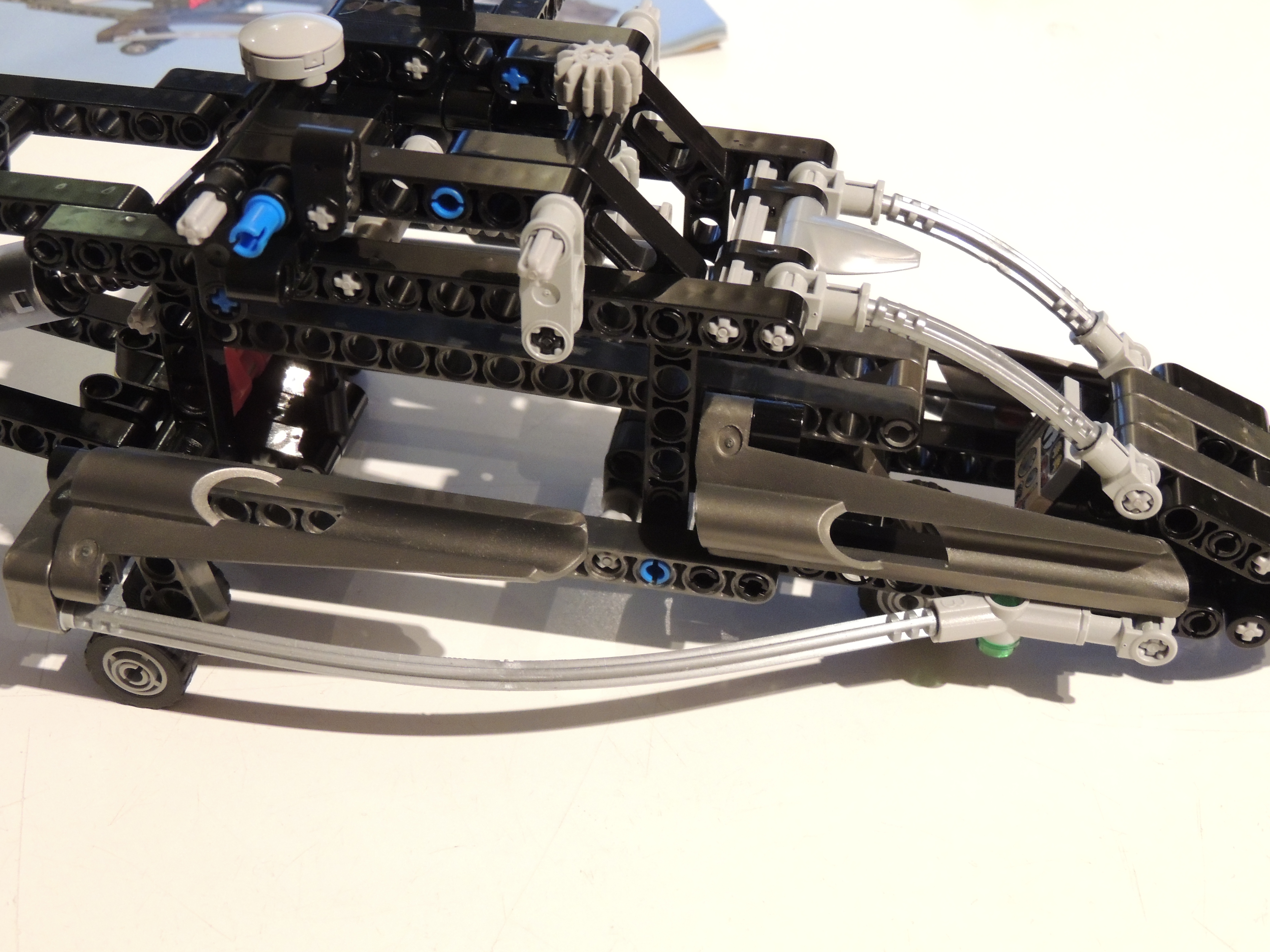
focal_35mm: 47
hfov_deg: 40.4
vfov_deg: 30.9
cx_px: 635
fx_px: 1724
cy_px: 476
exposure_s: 1/10
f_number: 3.5
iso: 800
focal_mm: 8.3
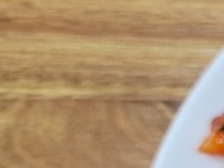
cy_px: 308
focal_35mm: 131
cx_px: 561
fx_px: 848
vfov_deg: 10.6
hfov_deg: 11.8
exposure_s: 1/60
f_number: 1.8
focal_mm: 7
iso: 250
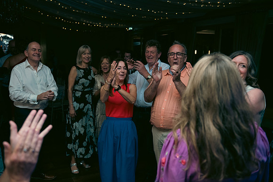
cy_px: 91
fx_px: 258
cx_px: 136
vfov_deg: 38.9
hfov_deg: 55.8
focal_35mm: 34
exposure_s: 1/160
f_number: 3.5
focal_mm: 34
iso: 800
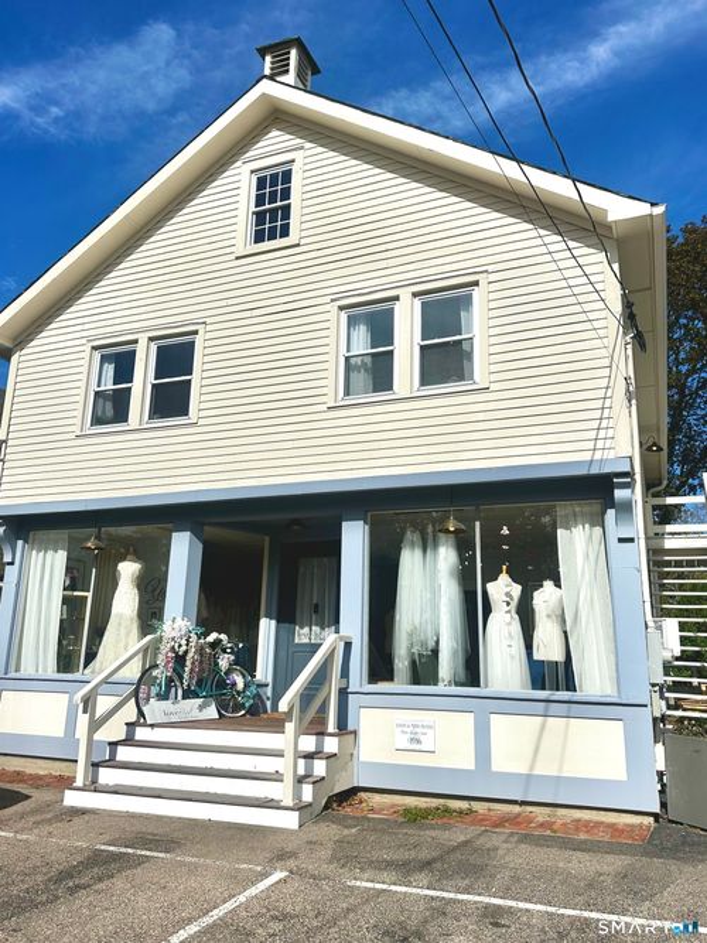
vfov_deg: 71.6
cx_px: 354
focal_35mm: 24
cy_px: 472
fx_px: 654
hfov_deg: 56.8
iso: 80
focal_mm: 6.86
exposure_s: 1/15625
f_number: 1.78
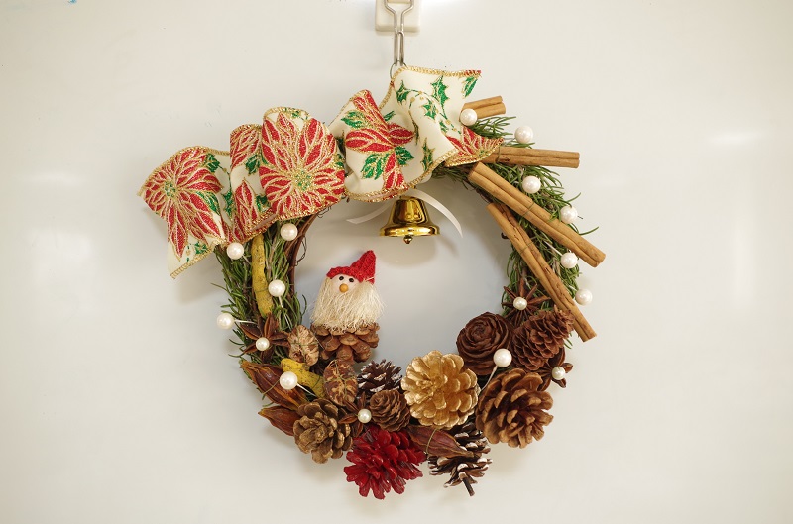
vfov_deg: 38.7
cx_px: 396
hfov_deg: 55.9
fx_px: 747
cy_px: 262
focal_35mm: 34
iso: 400
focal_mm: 23.13
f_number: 5
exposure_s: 1/60
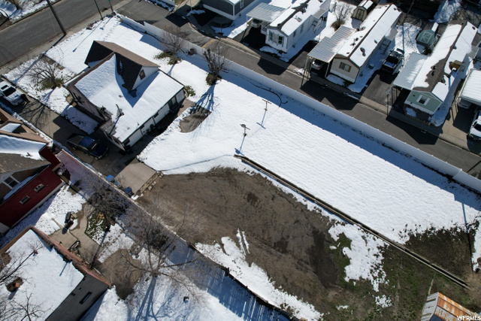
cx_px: 240
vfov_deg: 57.3
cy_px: 160
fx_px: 294
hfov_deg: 78.6
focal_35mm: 22
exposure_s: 1/4000
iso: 120
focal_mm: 8.38
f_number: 2.8
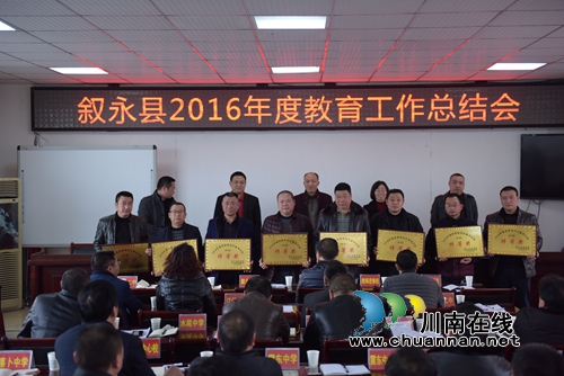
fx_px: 862
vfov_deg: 24.7
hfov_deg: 36.2
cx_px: 282
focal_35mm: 55
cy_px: 188
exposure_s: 1/160
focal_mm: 55
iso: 1600
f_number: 2.8
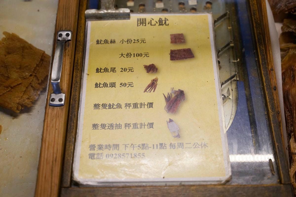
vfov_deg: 28.1
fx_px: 395
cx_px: 148
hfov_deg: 41.1
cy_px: 98
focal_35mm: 48
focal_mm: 48
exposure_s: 1/160
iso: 1600
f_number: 3.2
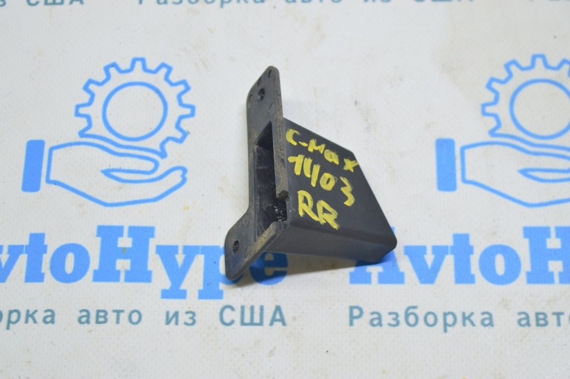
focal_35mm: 63
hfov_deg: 31.9
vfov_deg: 21.5
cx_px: 285
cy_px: 190
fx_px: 997
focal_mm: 42
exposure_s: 1/20
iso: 400
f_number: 5.6
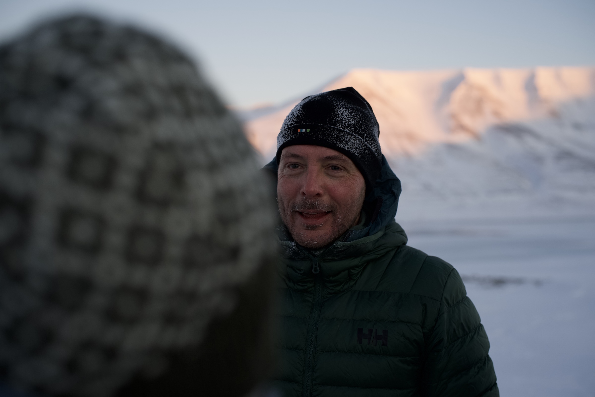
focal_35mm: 50
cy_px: 198
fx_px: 826
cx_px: 298
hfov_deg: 39.6
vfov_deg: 27.0
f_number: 2.8
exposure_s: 1/800
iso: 500
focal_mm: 50
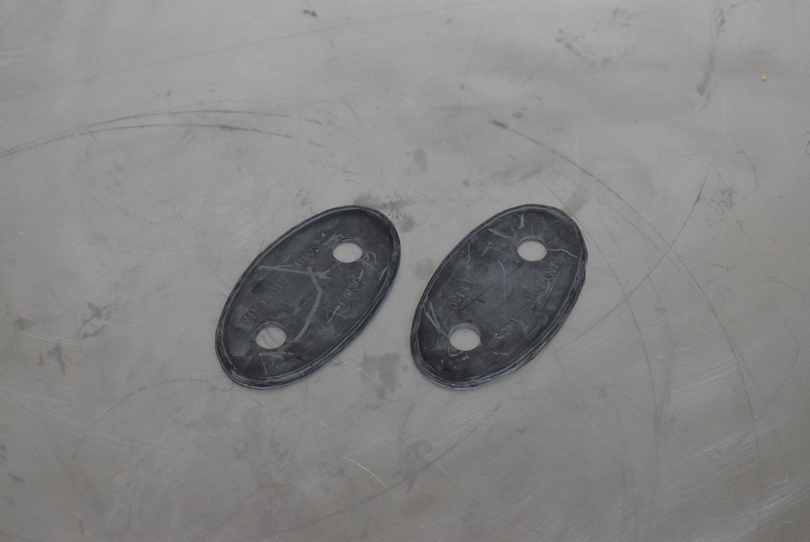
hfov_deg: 24.6
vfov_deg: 16.6
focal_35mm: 82
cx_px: 405
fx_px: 1858
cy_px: 271
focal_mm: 55
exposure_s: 1/160
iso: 1250
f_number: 6.3
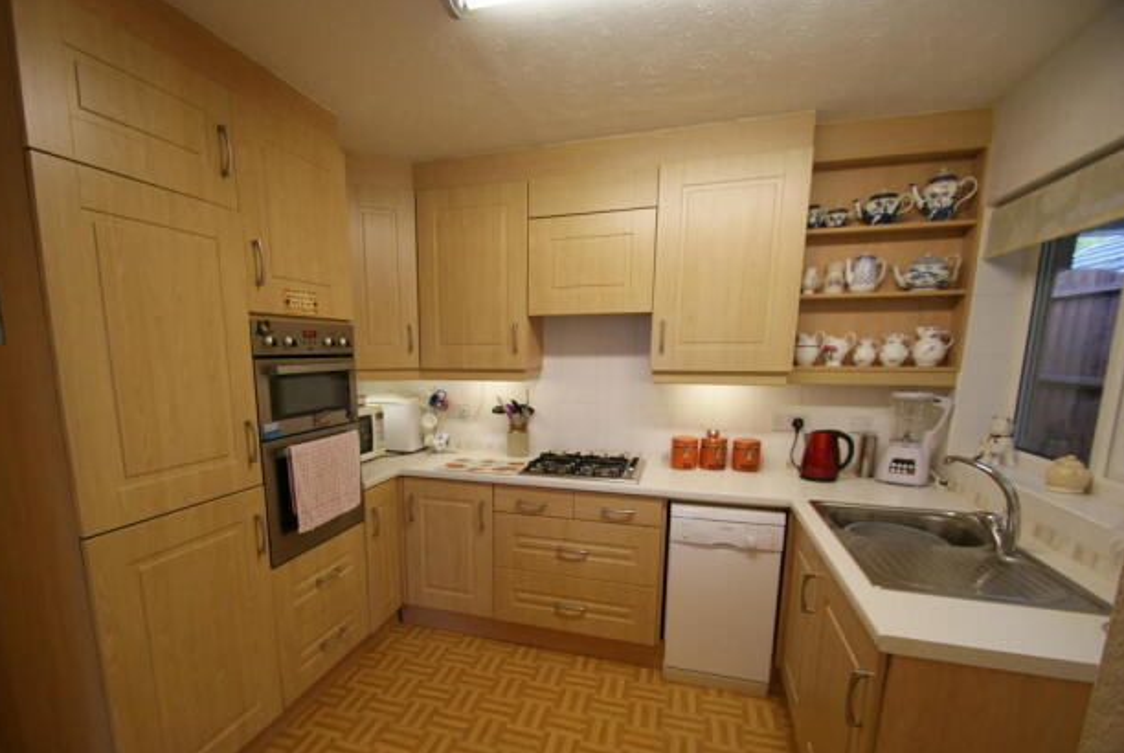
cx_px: 578
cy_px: 365
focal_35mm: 16
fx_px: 500
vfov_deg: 73.9
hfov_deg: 96.6
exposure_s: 1/30
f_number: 3.5
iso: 250
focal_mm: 10
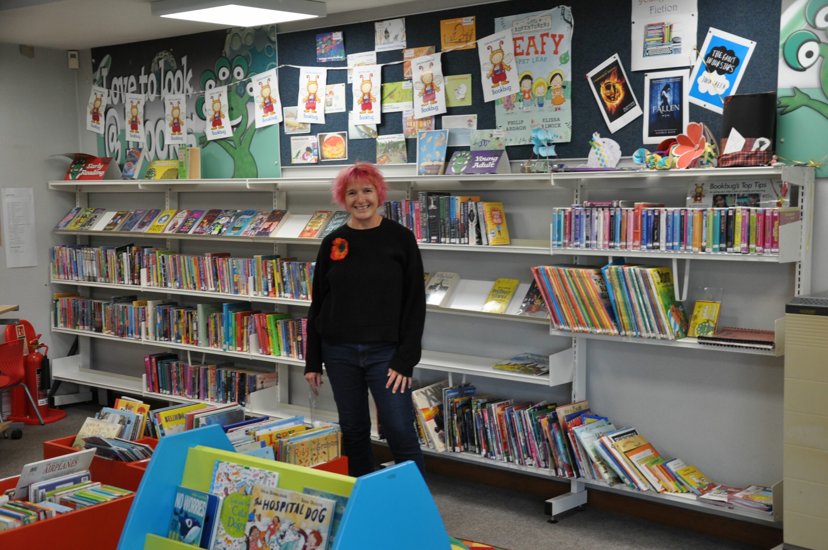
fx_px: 1103
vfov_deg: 28.0
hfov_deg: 41.2
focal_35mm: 48
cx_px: 414
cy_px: 275
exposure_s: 1/50
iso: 400
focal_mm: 32
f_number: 4.2
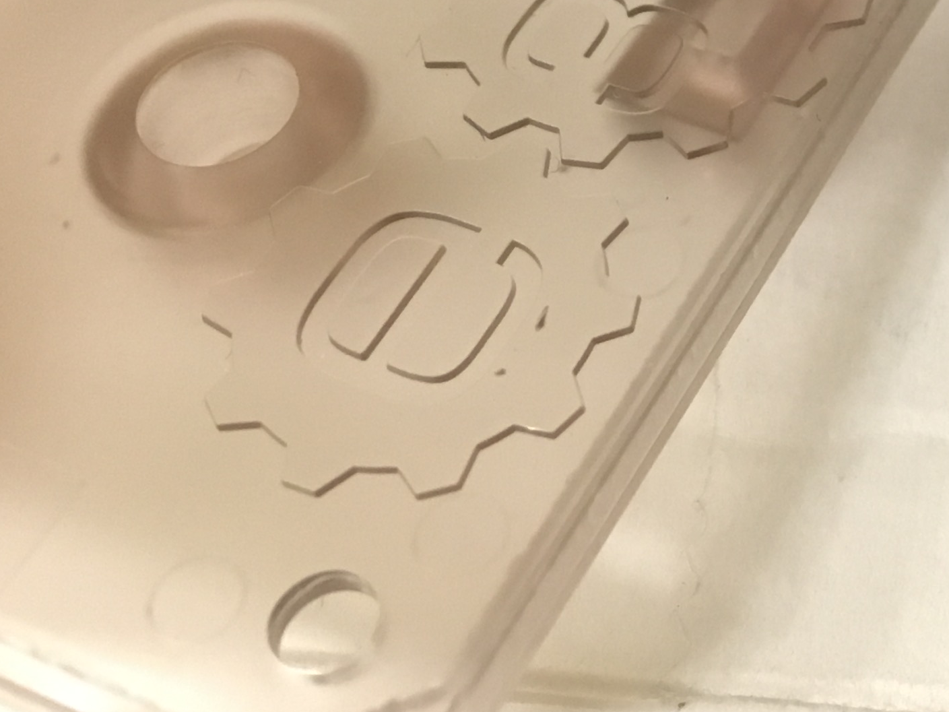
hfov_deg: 21.3
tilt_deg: -55.6
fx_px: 2276
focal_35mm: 83
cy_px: -98
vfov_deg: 17.1
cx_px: 1233
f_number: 2.2
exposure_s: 1/17
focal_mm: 4.15
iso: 200
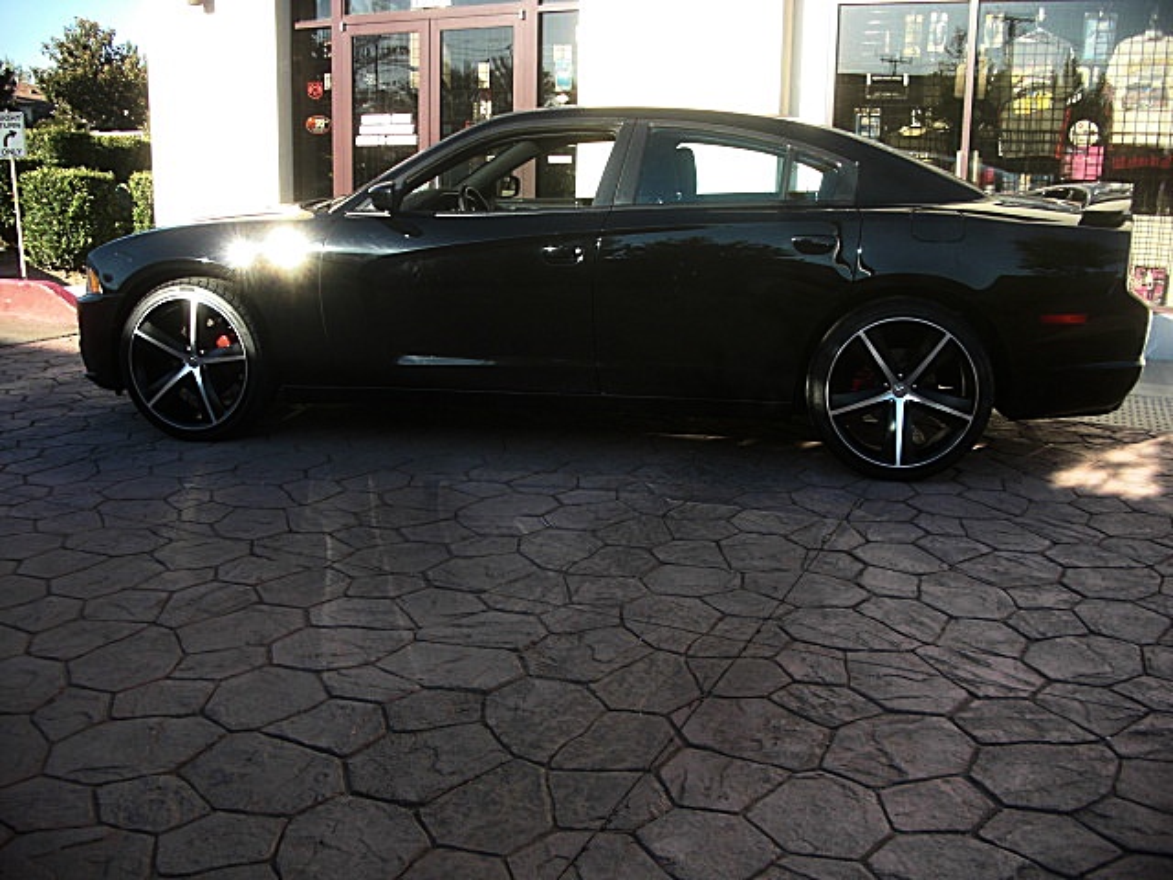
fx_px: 1220
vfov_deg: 39.7
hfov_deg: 51.4
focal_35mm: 36
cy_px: 440
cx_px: 586
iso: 50
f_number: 2.8
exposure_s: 1/200
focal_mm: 6.3
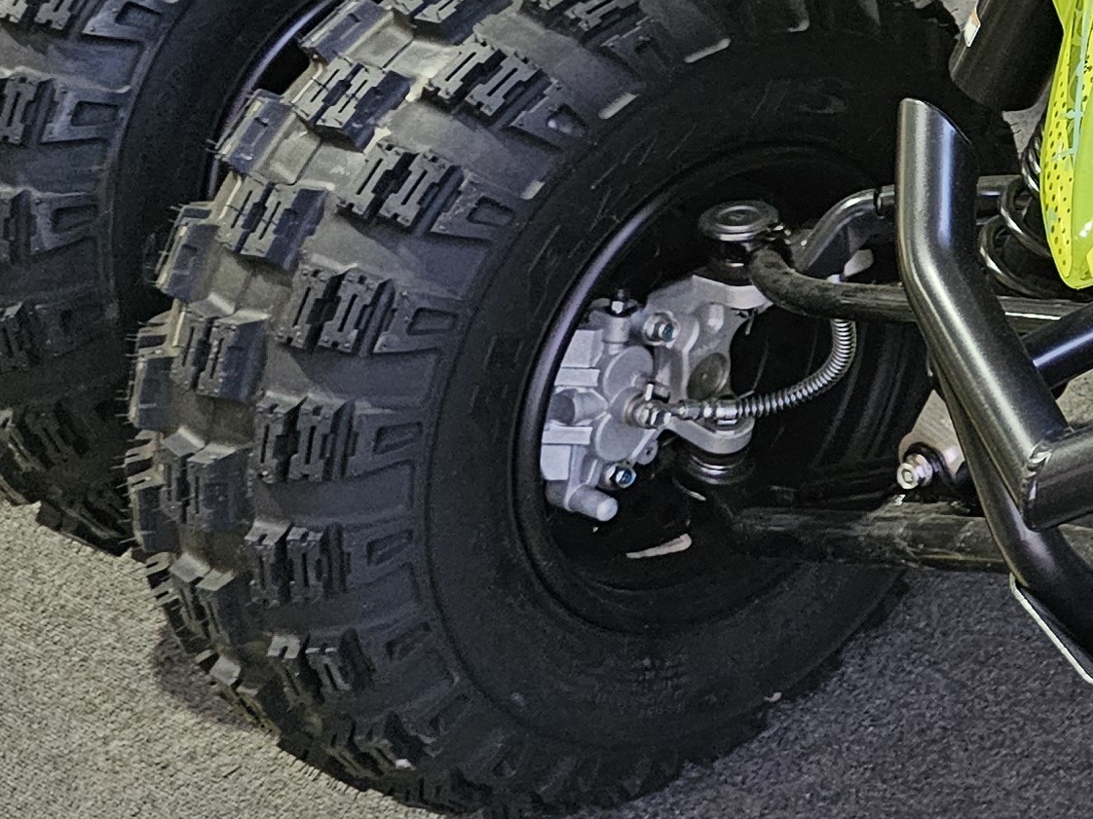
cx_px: 1765
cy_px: 131
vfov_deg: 17.8
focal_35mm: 82
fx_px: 2589
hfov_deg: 19.7
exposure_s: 1/120
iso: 800
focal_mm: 6.3
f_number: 1.7
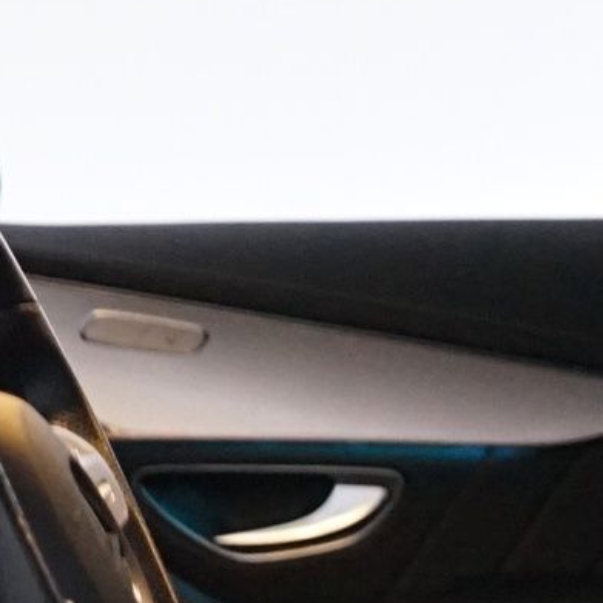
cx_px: 717
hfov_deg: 11.3
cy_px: 869
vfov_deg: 11.1
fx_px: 2996
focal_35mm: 152
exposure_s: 1/20
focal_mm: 28
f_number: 4.5
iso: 5000
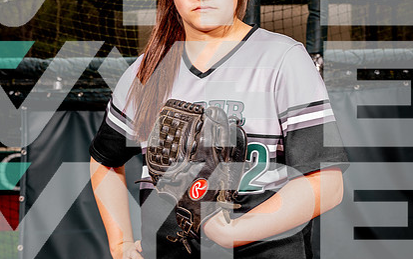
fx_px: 844
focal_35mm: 75
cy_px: 94
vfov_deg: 17.4
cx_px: 185
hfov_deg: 27.5
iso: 100
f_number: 8
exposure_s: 1/125
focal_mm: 52
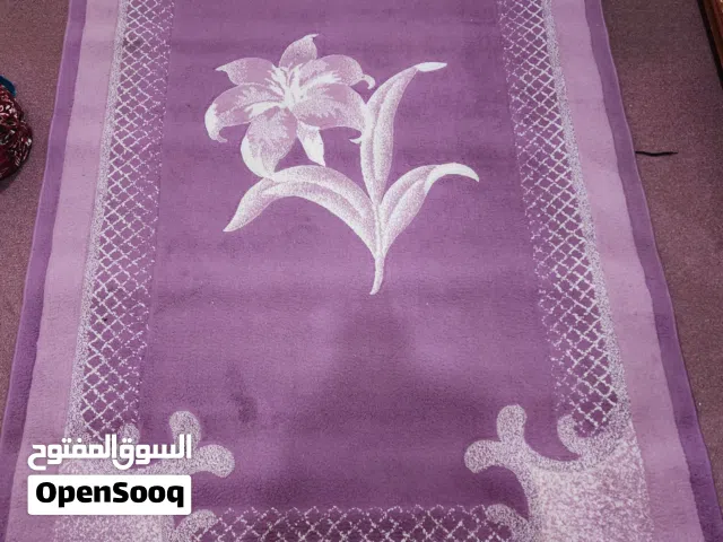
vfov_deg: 58.9
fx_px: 480
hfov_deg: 73.9
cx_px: 362
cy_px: 271
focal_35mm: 23
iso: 500
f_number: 1.8
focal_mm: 6.4
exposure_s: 1/24
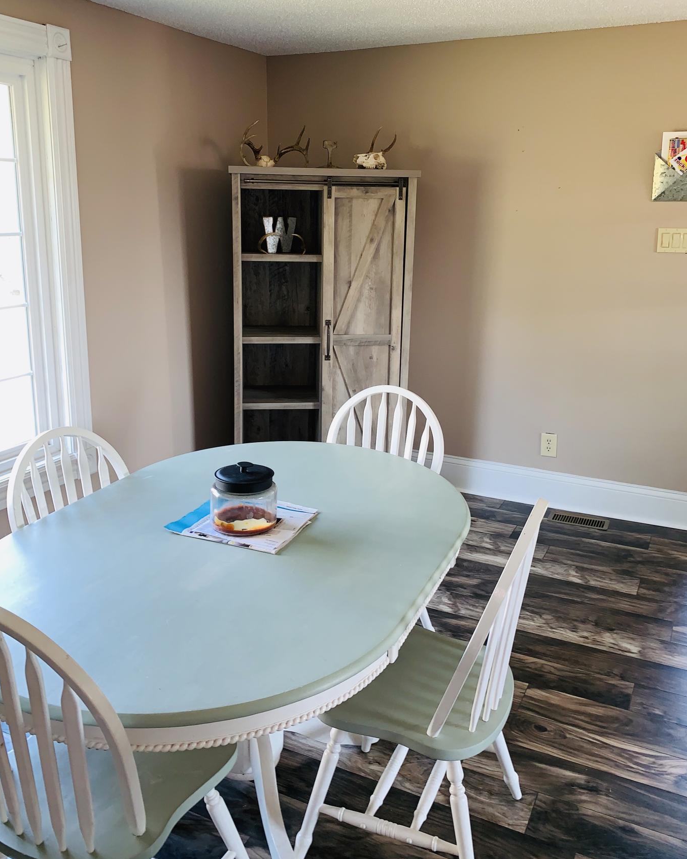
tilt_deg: -10.6
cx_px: 338
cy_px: 377
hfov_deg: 48.5
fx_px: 762
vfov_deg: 58.6
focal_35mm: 30
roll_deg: -0.3
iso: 32
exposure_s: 1/33
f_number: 1.8
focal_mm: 4.25
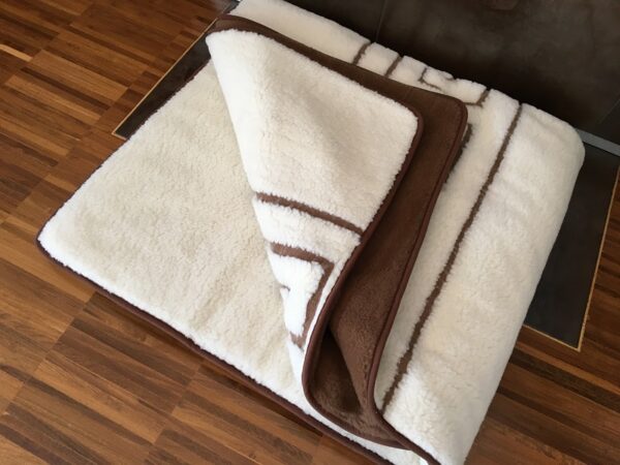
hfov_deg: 61.7
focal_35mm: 29
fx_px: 519
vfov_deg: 48.2
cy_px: 232
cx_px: 310
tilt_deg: -61.6
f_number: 2.2
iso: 32
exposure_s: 1/30
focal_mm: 4.15
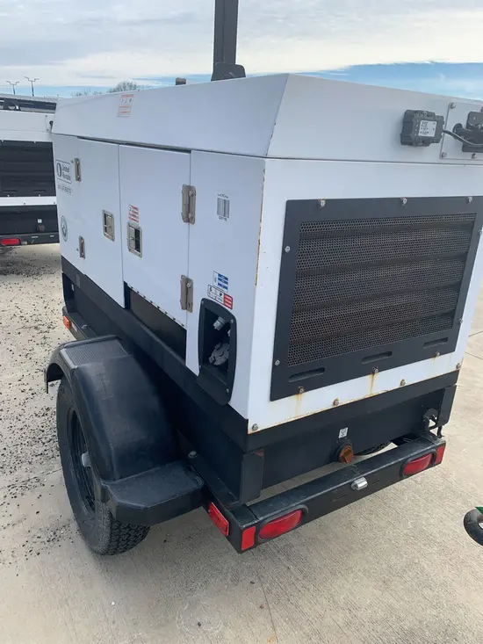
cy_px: 322
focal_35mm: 26
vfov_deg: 67.3
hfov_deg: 53.1
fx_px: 484
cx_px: 242
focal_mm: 4.25
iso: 25
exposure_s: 1/954
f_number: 1.8
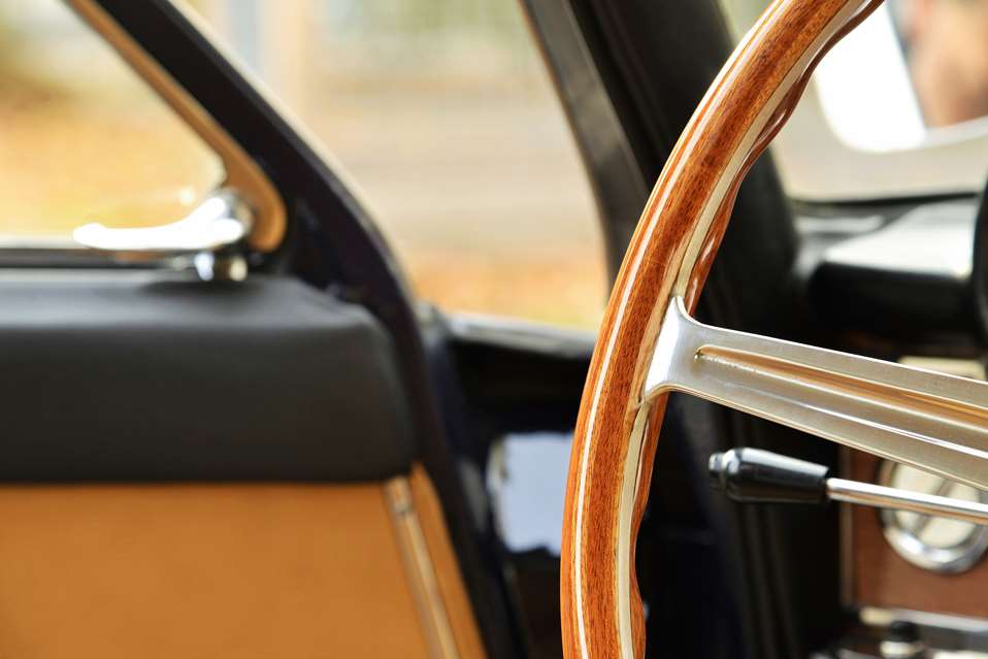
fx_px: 3294
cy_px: 330
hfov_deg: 17.1
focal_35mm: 120
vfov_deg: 11.4
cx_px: 494
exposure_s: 1/80
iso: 400
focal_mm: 120
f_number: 6.3
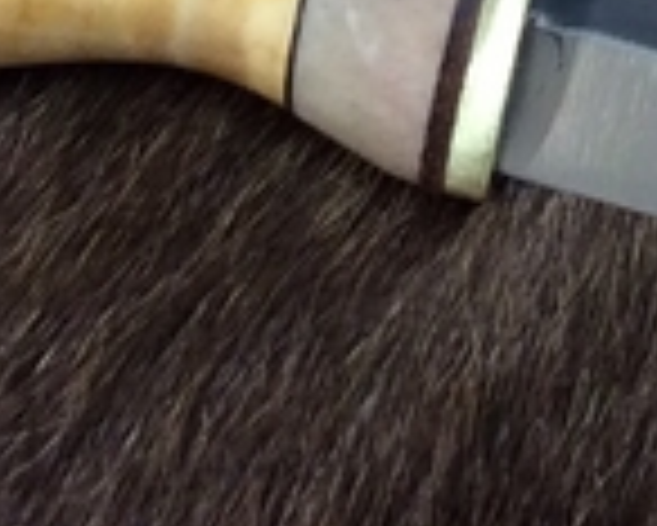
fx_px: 4378
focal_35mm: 225
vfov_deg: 6.6
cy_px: -690
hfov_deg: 8.5
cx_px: 729
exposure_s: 1/25
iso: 40
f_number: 2.4
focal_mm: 3.3
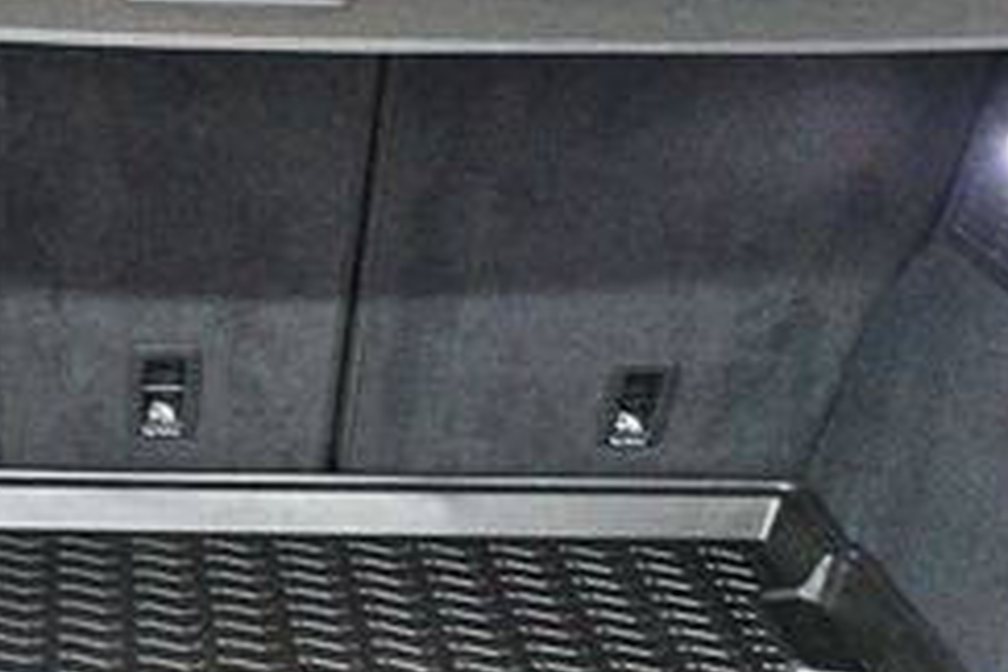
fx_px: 2212
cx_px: 133
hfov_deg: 25.0
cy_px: 614
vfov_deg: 17.0
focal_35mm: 79
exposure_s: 1/60
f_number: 3.5
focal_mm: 20
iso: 10000
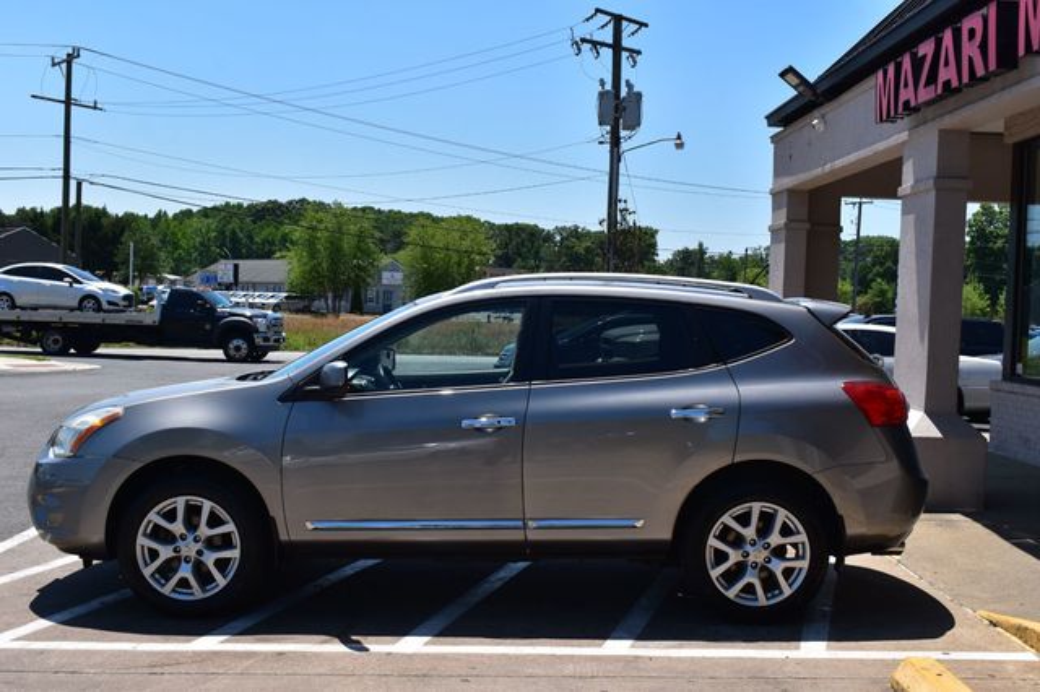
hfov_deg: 45.0
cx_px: 520
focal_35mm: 44
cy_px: 346
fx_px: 1256
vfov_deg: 30.8
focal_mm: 29
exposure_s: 1/500
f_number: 11
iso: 280
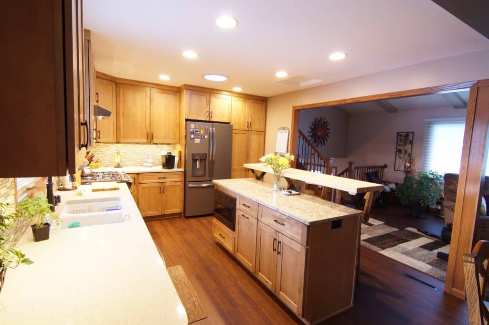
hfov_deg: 95.0
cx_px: 244
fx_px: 224
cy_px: 162
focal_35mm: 16
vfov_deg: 72.0
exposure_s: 3.2
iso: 100
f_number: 8
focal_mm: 11
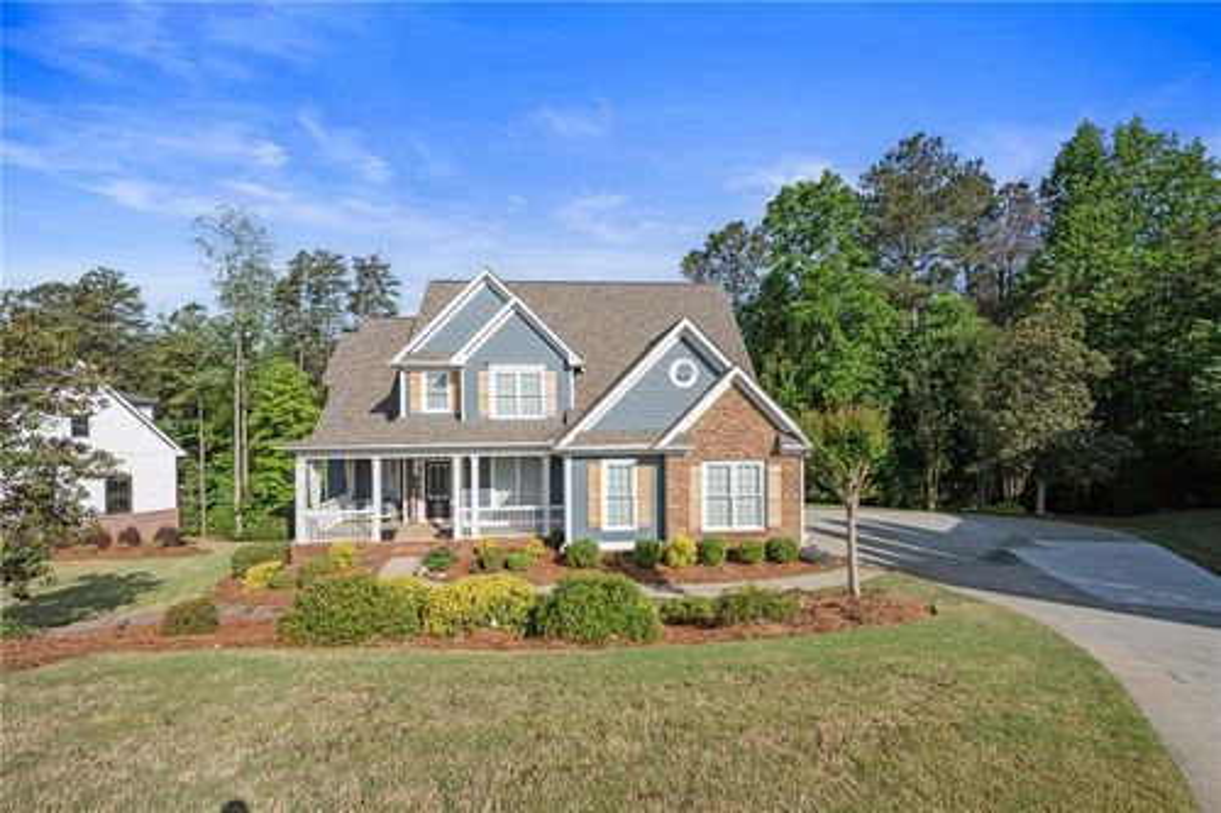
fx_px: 542
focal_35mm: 16
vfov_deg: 73.7
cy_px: 406
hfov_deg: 96.8
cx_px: 610
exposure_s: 1/160
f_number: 8
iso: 100
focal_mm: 16
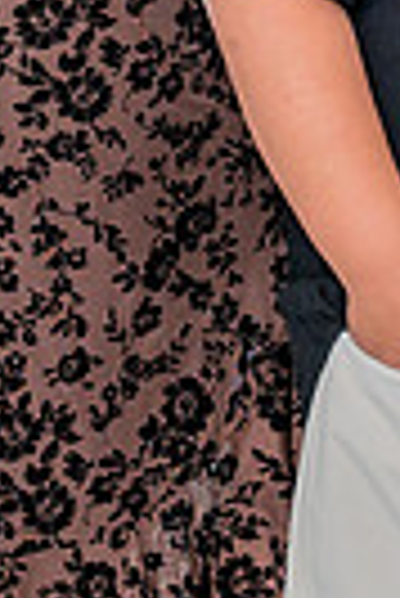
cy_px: -355
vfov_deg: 6.9
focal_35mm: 295
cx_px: 361
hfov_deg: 4.7
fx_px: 4904
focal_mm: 55
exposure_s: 1/125
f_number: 5.6
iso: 320
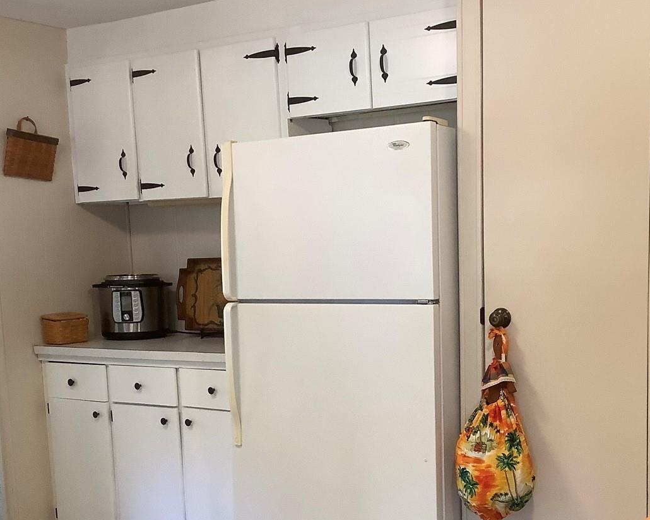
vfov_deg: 31.9
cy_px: 337
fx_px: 904
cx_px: 363
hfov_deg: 39.5
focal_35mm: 47
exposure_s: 1/60
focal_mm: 3.3
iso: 160
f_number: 2.4
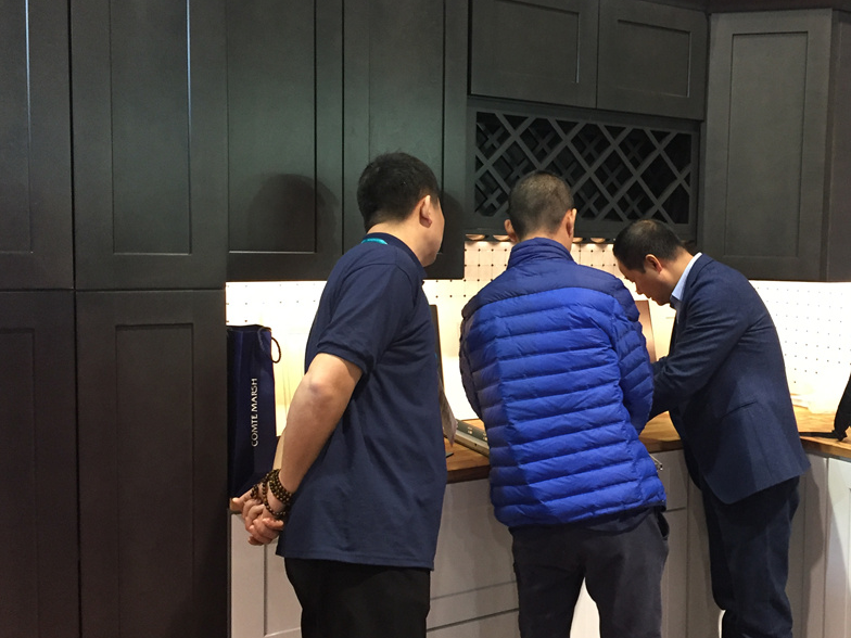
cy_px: 306
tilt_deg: -2.1
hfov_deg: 49.7
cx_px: 525
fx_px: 910
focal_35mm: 37
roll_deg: +1.0
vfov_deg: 38.7
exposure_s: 1/30
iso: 200
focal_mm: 4.15
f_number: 2.2
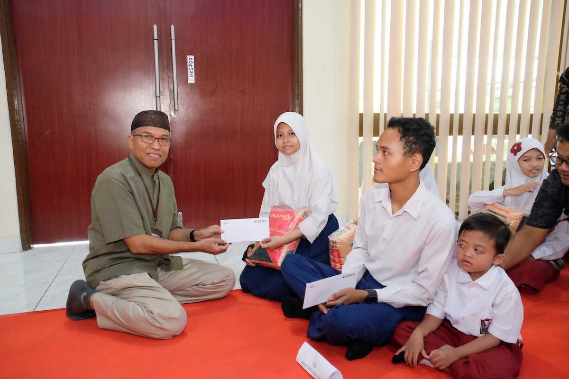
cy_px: 190
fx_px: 427
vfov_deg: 47.9
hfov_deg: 67.4
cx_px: 284
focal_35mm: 27
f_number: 4
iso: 5000
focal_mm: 18
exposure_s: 1/100
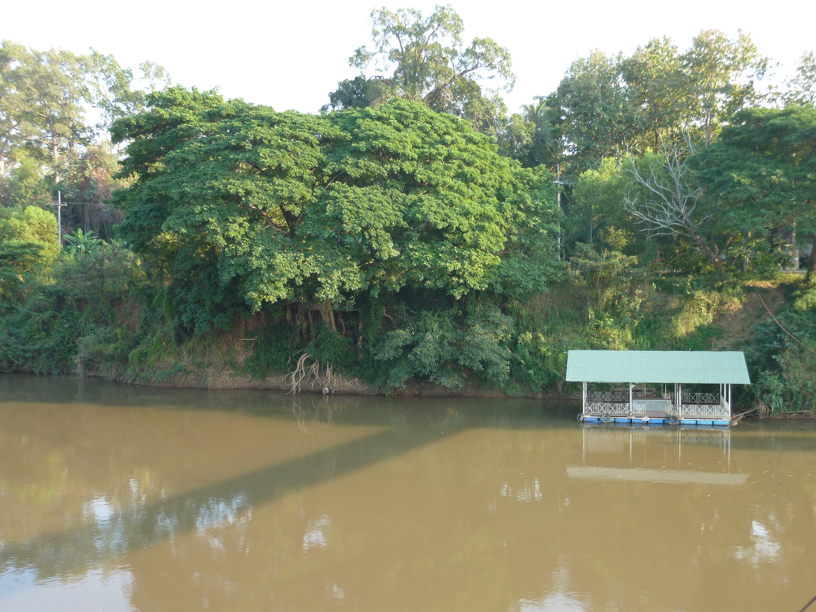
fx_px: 872
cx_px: 408
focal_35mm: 37
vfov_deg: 38.7
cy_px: 306
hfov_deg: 50.1
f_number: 3.6
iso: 80
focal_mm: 6.1
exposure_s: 1/60
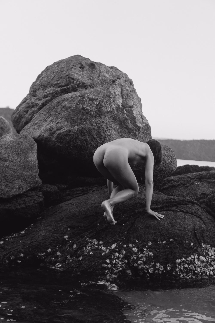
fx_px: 470
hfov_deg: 25.8
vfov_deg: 37.9
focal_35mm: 52
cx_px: 108
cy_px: 162
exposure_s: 1/160
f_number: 2
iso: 100
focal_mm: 35
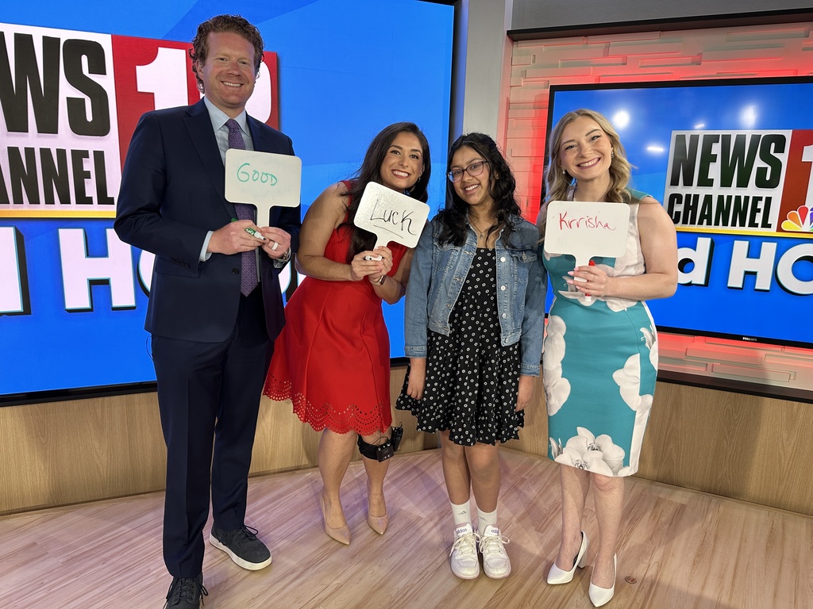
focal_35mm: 24
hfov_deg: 71.6
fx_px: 564
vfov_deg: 56.8
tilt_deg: -11.3
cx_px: 406
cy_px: 304
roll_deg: -1.4
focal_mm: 6.86
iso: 125
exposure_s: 1/60
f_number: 1.78
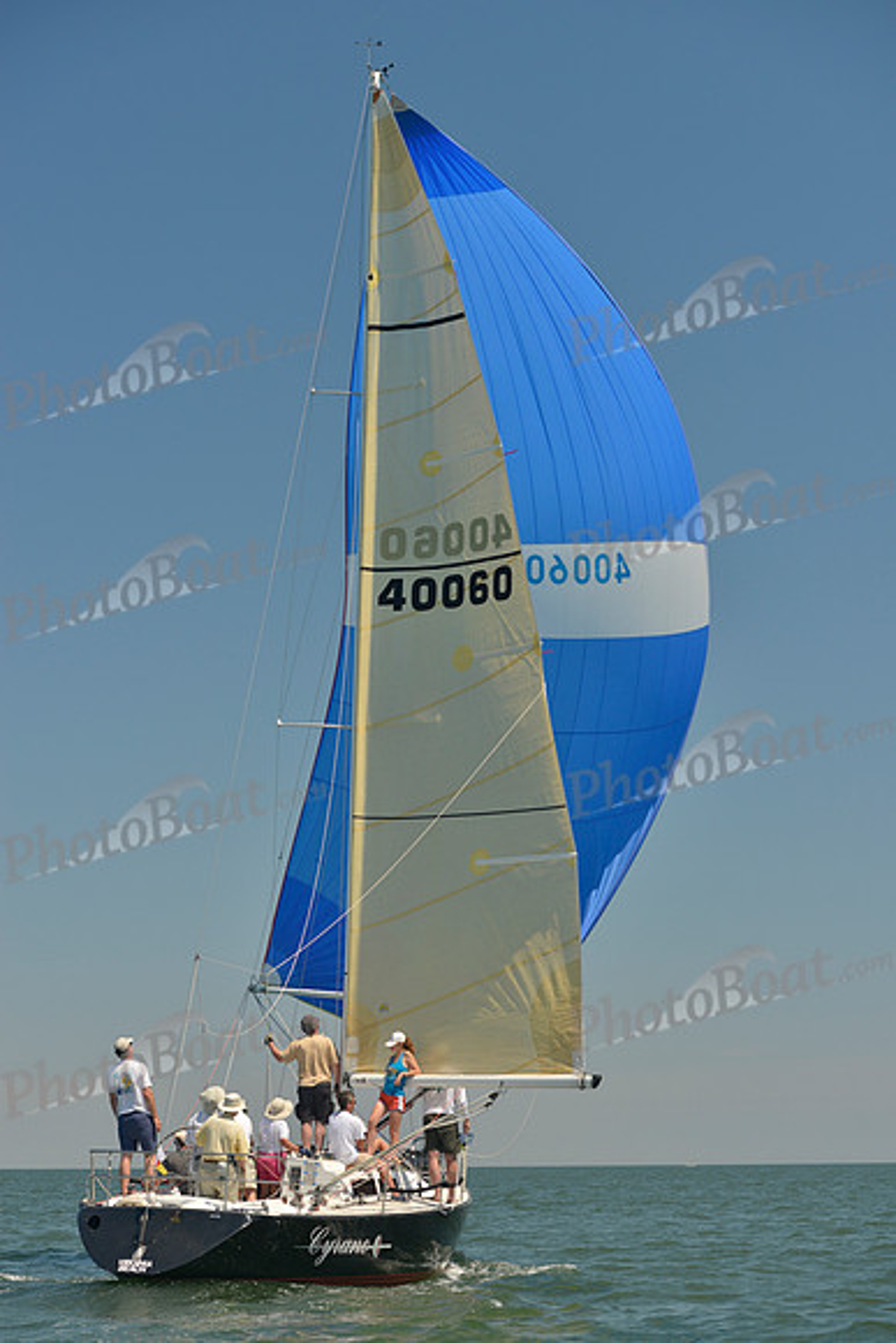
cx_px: 448
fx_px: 2612
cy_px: 672
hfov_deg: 19.5
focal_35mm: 70
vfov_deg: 28.8
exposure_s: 1/640
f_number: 6.3
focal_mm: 70
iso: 200
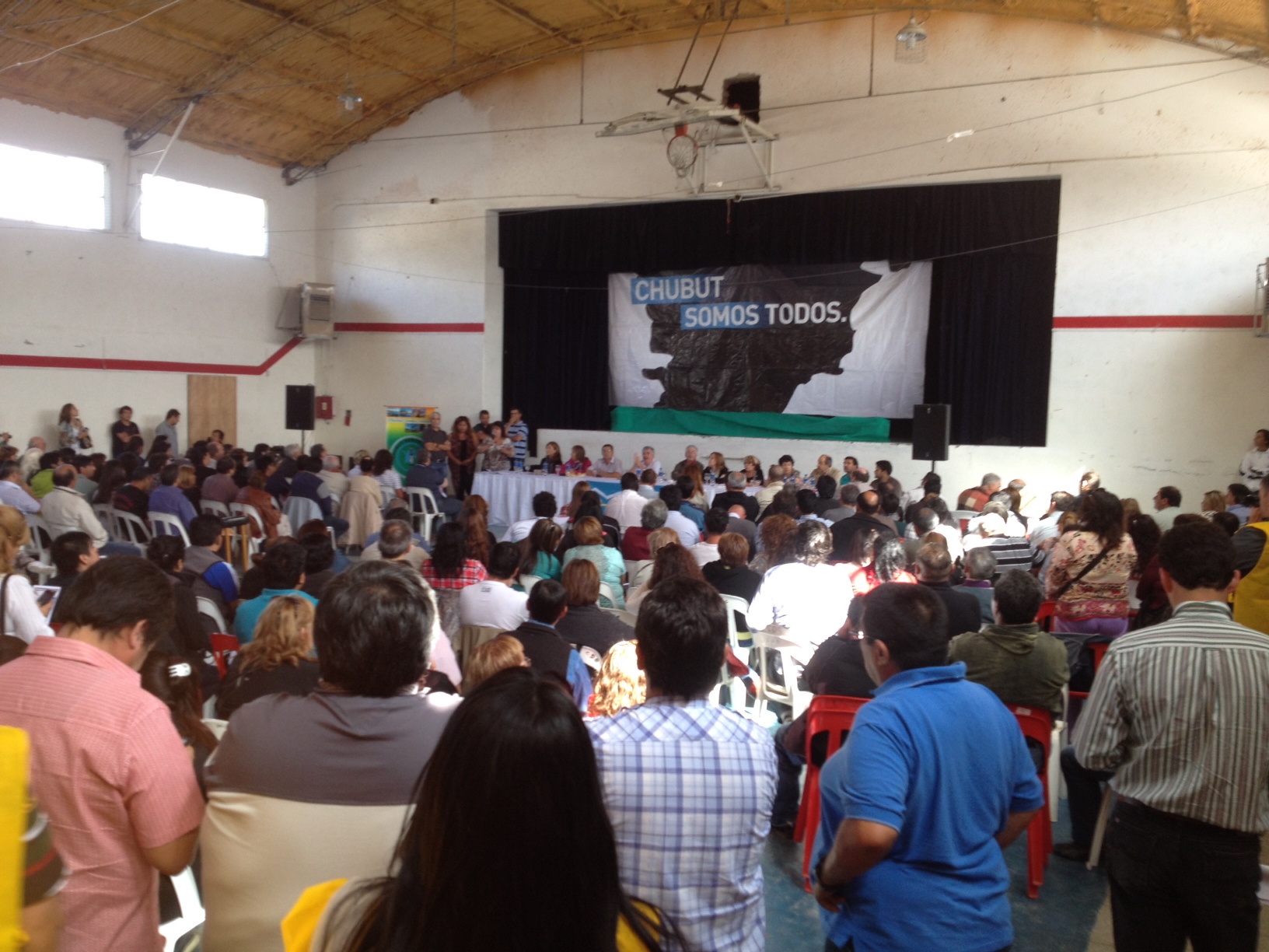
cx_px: 634
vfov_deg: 40.7
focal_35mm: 35
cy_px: 476
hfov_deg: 52.6
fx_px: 1283
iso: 50
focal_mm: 4.28
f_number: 2.4
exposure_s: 1/24
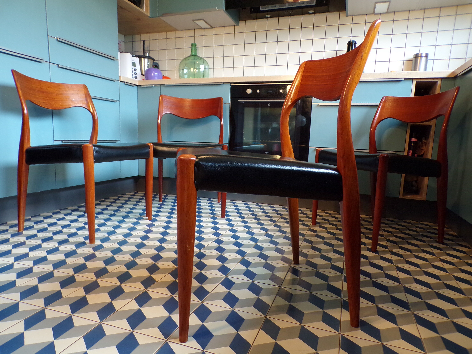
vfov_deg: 56.8
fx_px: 327
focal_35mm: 24
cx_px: 236
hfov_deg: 71.6
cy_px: 177
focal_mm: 4.3
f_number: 3
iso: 200
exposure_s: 1/25
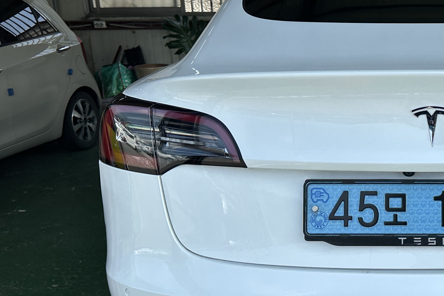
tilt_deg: -13.5
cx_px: 437
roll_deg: +0.1
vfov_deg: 26.5
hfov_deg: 35.4
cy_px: 158
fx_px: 629
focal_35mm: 51
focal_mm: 6.86
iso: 80
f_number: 1.78
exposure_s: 1/3247
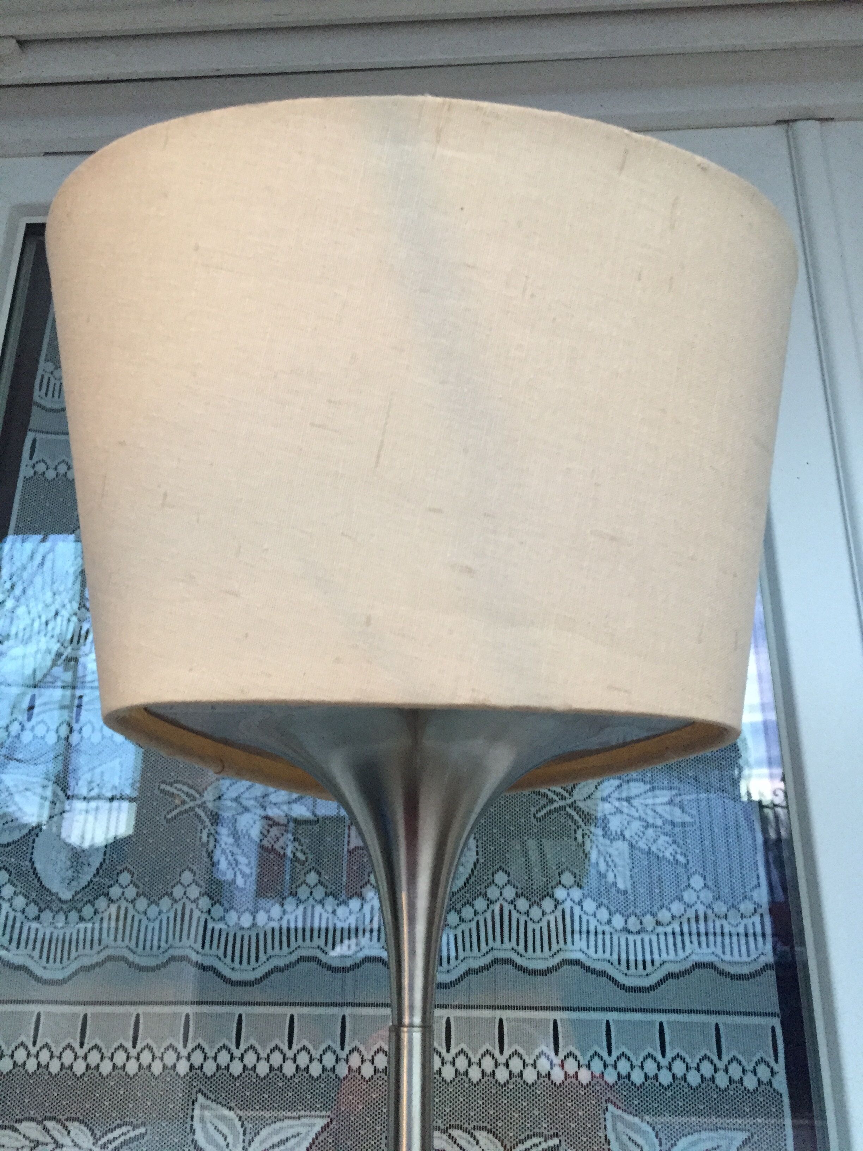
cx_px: 432
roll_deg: -0.7
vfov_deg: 61.7
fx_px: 964
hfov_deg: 48.2
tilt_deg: +22.9
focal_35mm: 29
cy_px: 576
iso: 250
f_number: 2.2
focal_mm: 4.15
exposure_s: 1/15
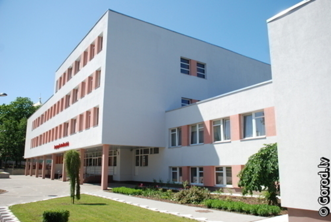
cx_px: 166
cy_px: 111
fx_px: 276
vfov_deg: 43.8
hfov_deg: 61.8
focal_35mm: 30
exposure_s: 1/1000
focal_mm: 20
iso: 250
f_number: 4.8
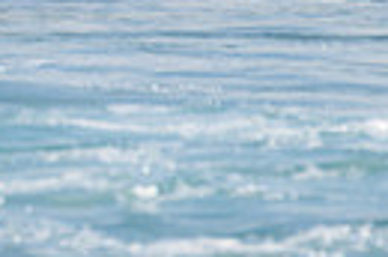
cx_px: -224
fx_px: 29470
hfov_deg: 0.8
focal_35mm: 2741
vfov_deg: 0.5
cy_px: -248
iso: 110
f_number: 5.6
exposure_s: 1/2000
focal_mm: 500
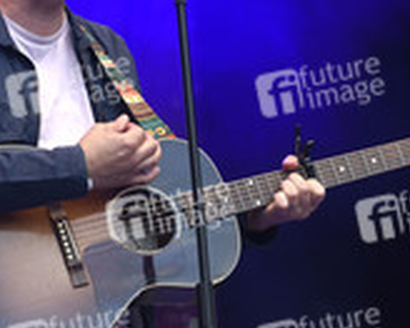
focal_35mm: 237
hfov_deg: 8.1
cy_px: 150
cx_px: 354
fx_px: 2874
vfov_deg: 6.5
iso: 800
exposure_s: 1/500
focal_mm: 92
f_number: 3.5
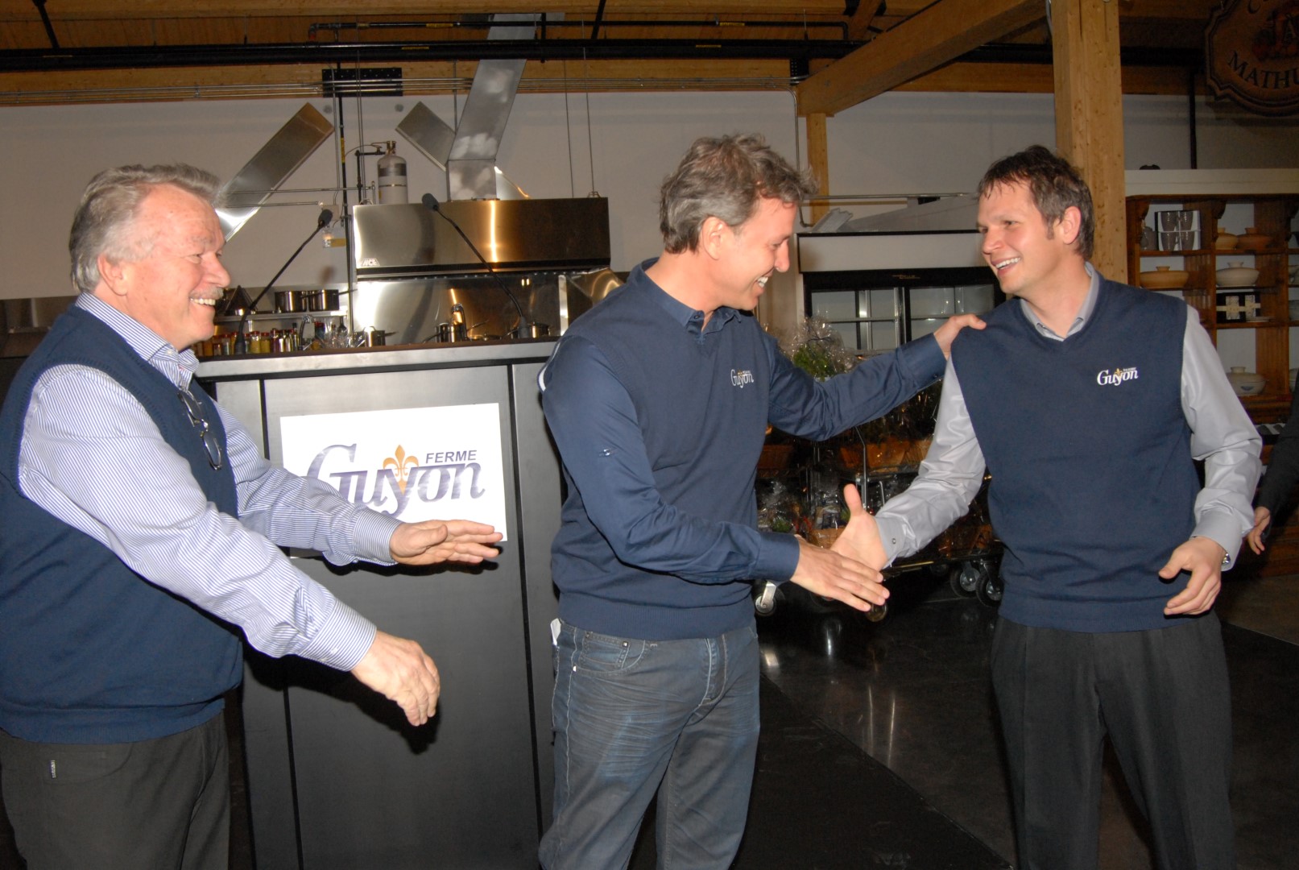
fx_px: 1301
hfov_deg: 53.1
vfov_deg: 37.0
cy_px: 435
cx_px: 650
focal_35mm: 36
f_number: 5.6
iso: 640
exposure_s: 1/160
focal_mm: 24
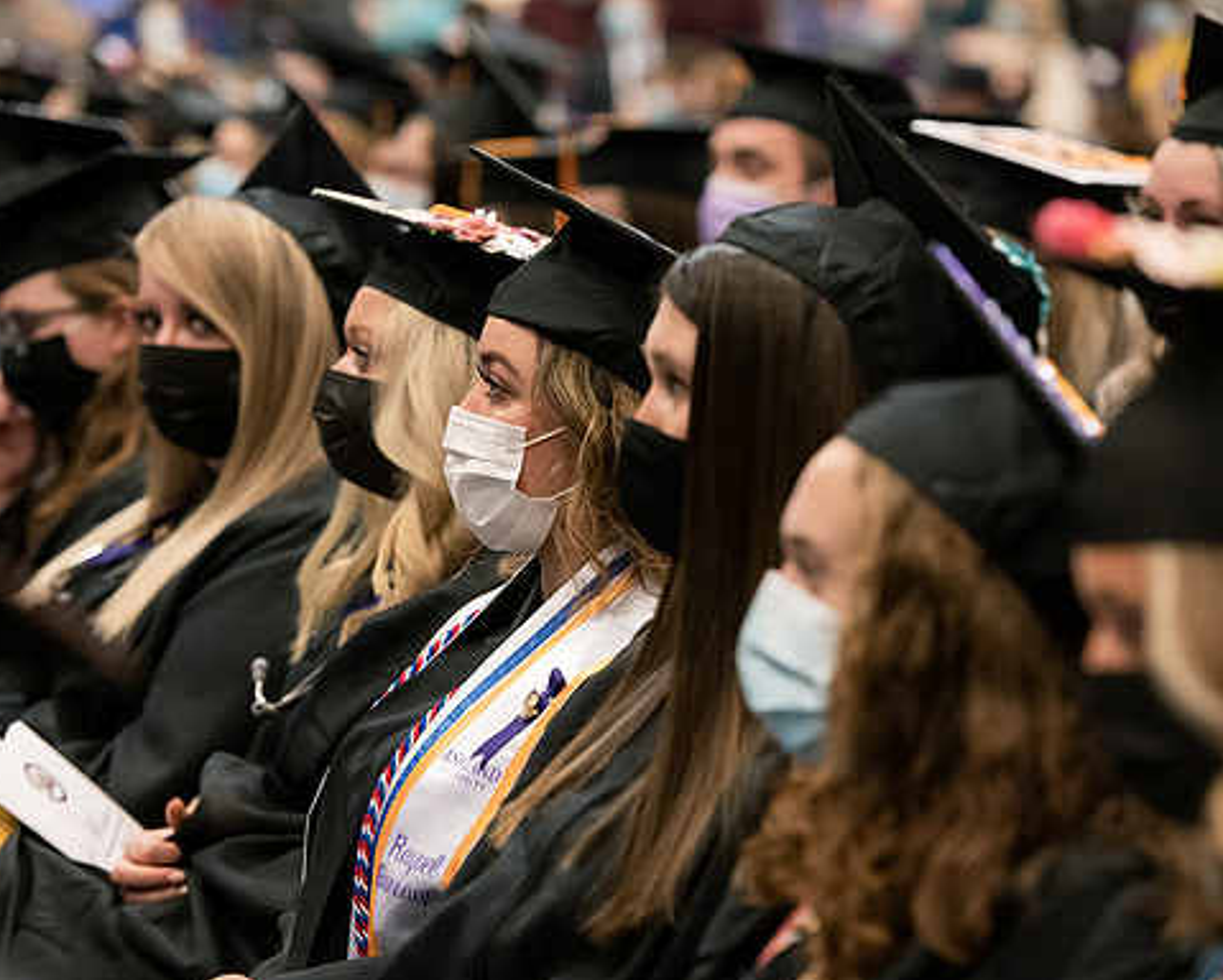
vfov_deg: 9.7
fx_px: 5760
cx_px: 597
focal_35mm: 159
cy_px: 491
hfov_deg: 12.1
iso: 2500
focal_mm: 140
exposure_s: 1/200
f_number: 4
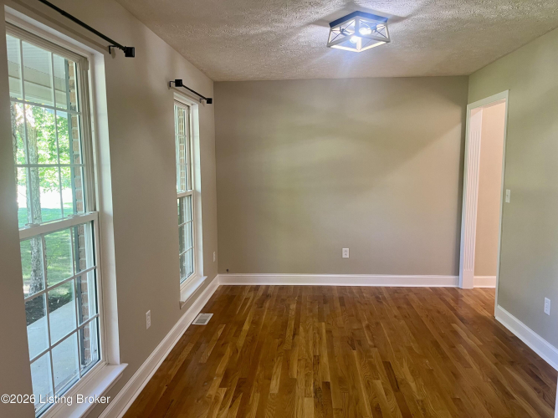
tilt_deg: -6.5
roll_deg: +0.5
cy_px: 209
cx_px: 279
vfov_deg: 53.0
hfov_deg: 67.3
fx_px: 419
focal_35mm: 26
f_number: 1.6
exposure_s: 1/60
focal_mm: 5.1
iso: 100
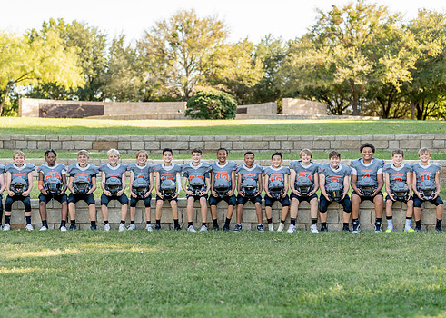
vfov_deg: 21.8
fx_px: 823
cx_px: 208
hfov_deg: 30.3
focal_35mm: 65
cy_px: 185
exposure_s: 1/500
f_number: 1.6
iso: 100
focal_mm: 50
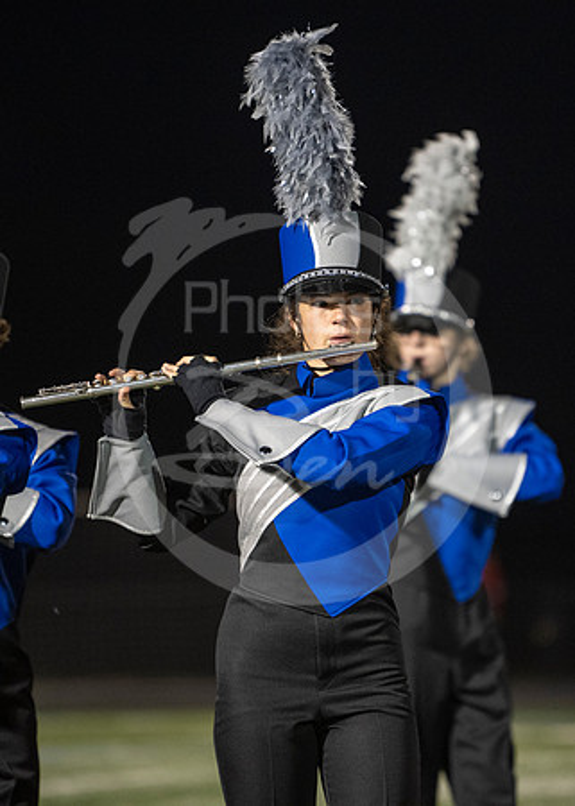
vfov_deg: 6.6
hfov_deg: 4.7
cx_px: 335
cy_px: 388
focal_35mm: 305
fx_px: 6970
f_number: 2.8
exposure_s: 1/500
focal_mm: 200
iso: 4000
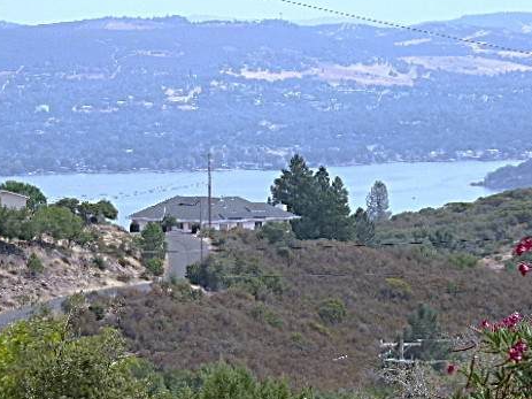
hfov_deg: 8.2
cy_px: 204
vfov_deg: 6.1
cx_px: 228
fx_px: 3718
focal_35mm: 242
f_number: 5.3
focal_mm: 31.3
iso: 100
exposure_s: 1/300
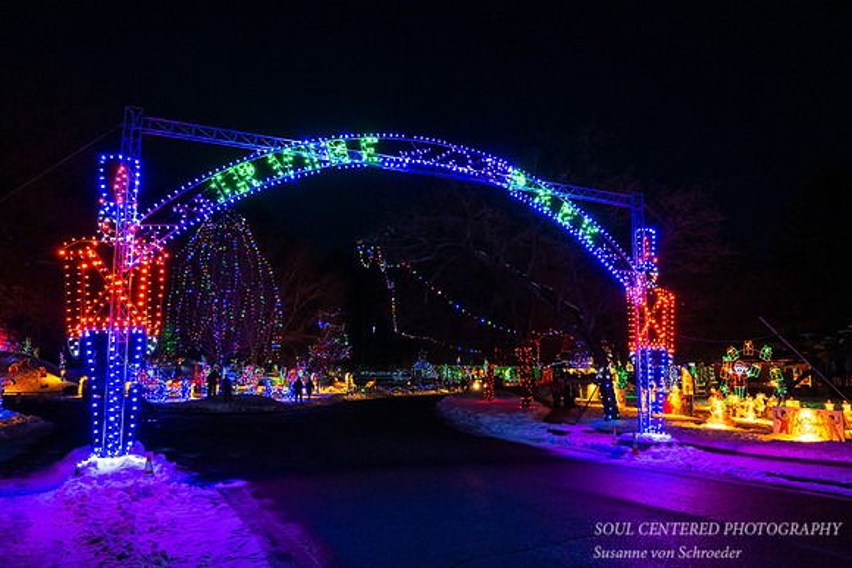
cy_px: 284
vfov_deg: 44.4
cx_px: 425
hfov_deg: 62.9
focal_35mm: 29
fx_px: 696
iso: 5000
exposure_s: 1/30
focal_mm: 27
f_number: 6.3
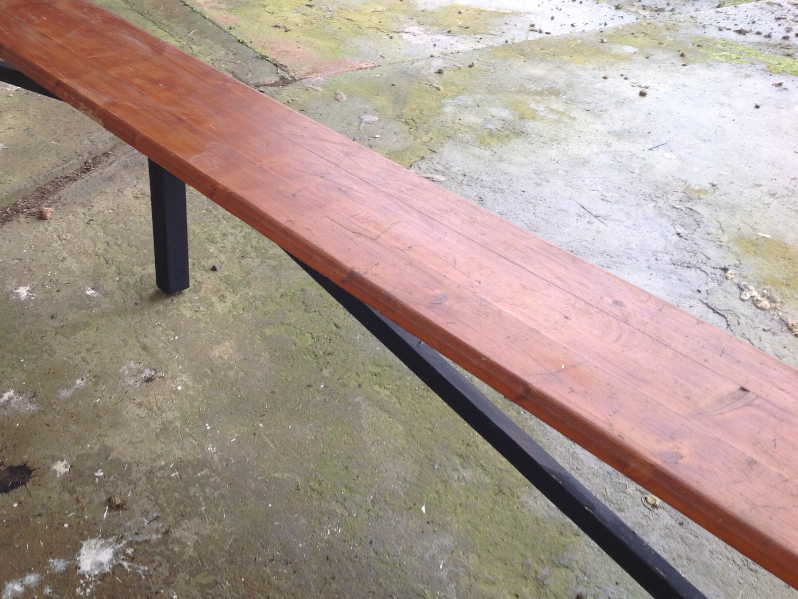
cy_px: 275
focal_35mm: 43
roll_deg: -2.7
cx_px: 311
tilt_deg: -31.3
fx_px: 991
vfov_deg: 33.6
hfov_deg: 43.6
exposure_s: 1/24
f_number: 2.4
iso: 50
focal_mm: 4.28
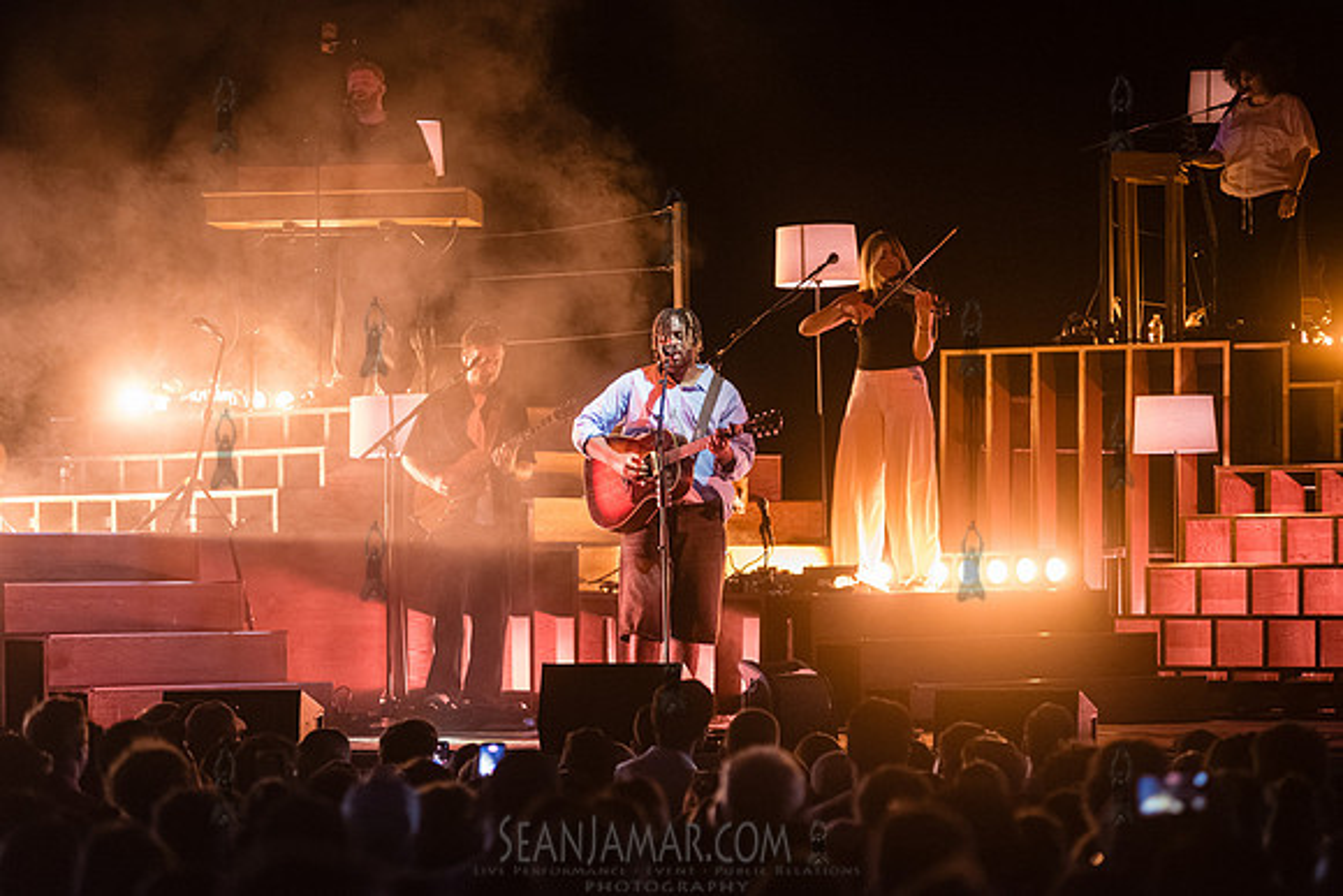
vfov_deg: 8.1
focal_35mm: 171
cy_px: 448
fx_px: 6366
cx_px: 672
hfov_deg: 12.0
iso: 6400
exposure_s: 1/320
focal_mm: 170
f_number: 2.8
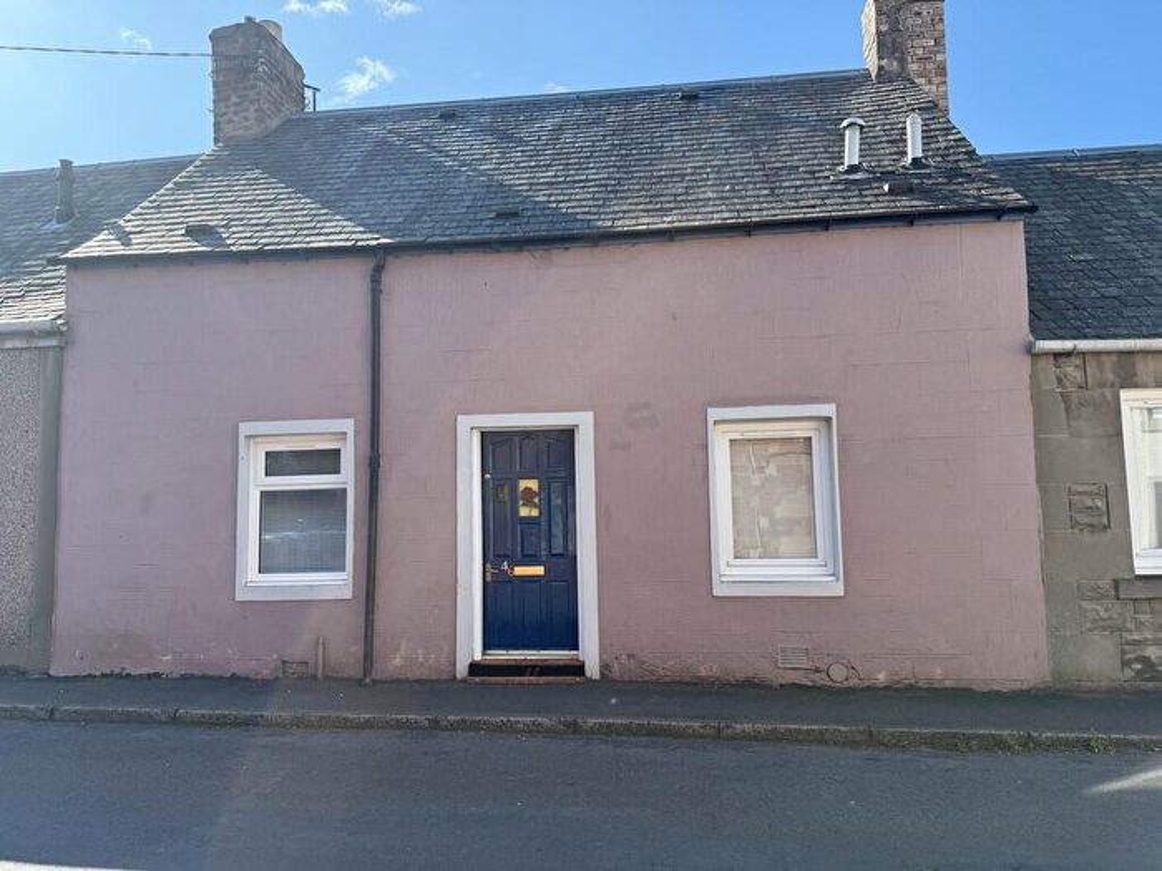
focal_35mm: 24
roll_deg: +1.3
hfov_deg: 71.6
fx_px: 806
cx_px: 581
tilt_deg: +5.3
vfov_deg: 56.8
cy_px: 436
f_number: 1.78
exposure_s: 1/2299
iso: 100
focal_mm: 6.76
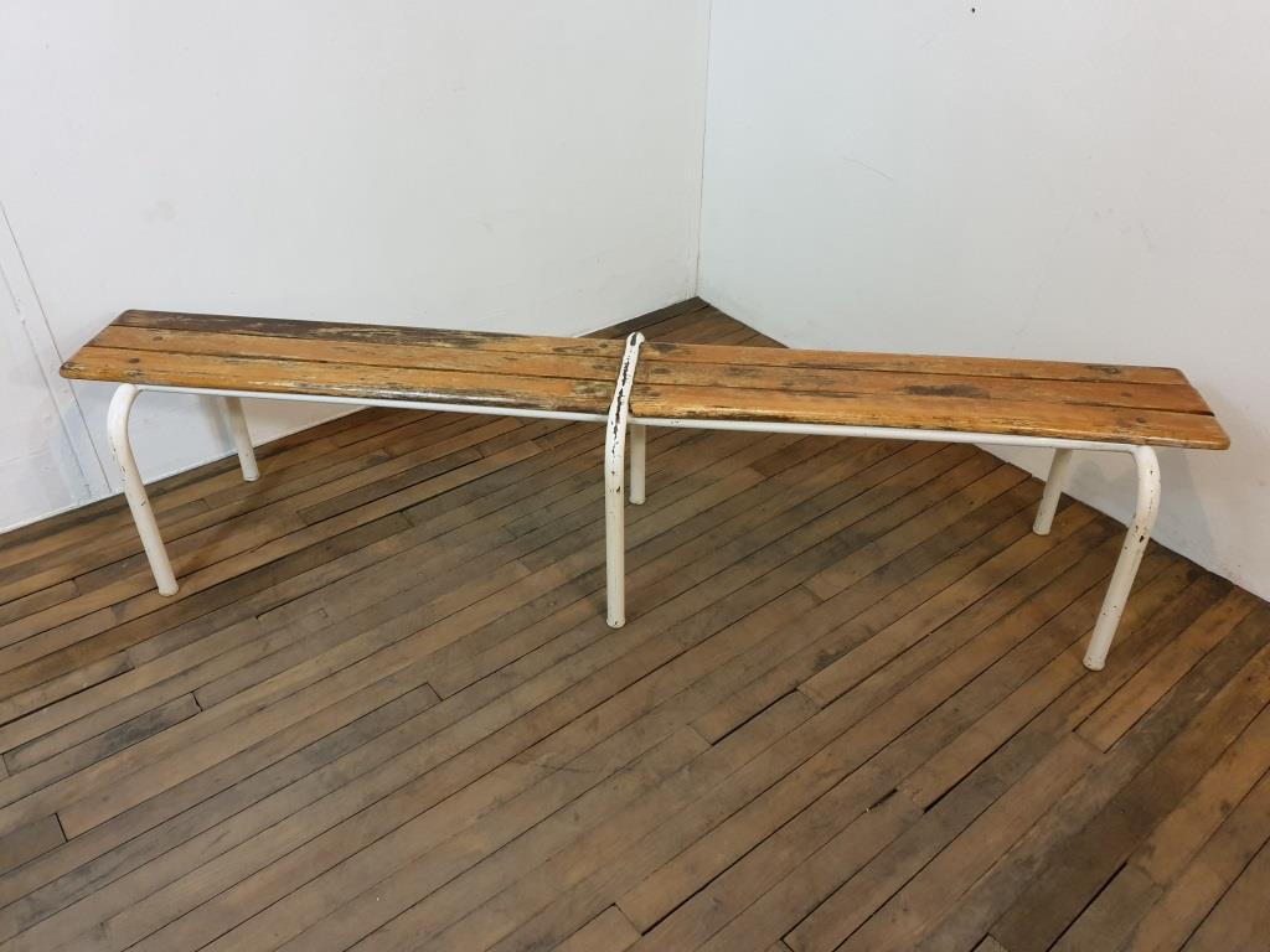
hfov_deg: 67.3
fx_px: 954
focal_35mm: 26
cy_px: 476
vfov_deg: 53.1
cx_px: 635
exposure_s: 1/33
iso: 320
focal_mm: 4.3
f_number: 1.5
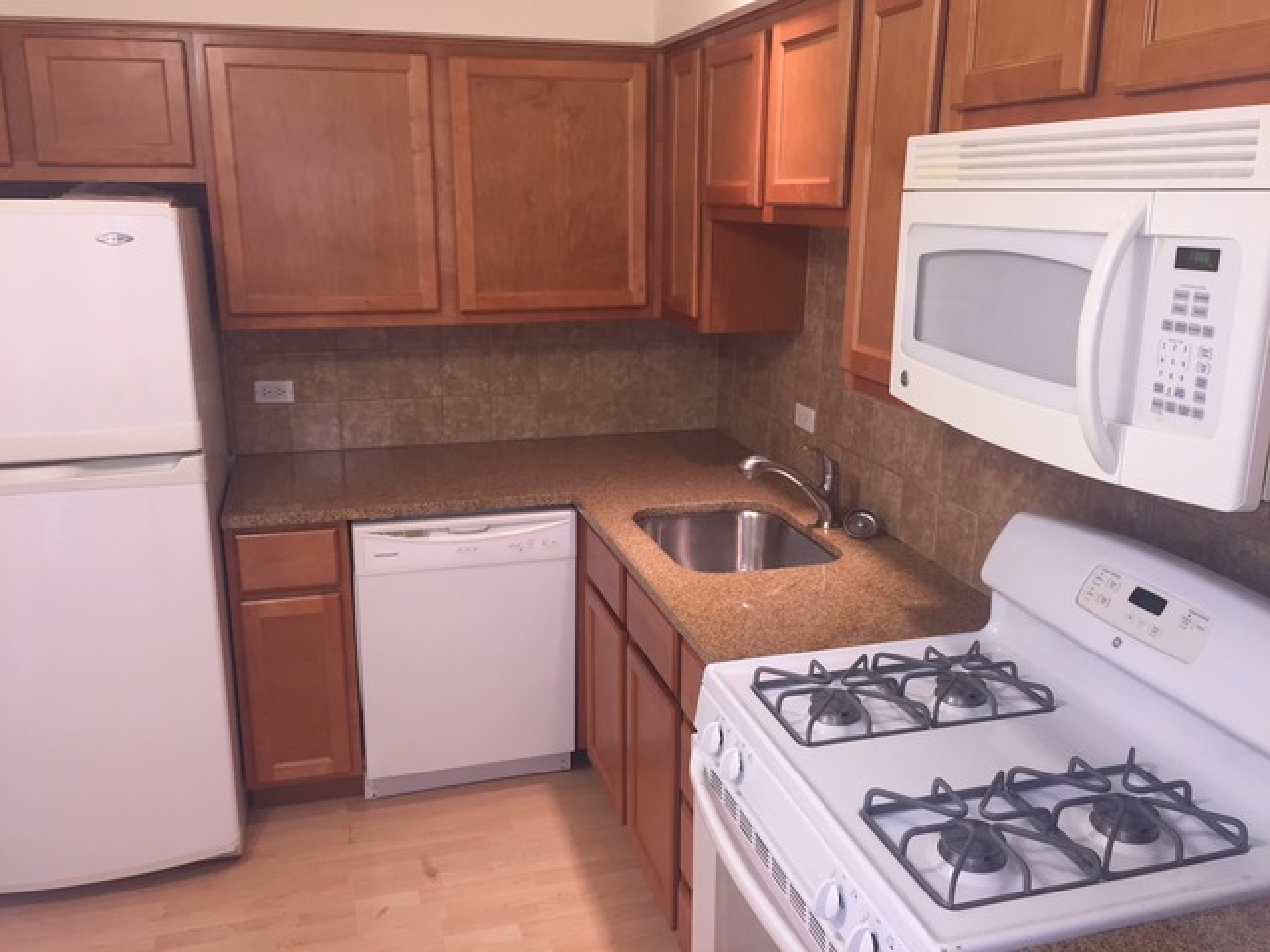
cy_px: 476
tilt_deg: -15.3
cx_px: 635
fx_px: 1064
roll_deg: -0.2
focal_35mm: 29
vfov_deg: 48.2
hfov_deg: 61.7
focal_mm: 4.15
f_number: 2.2
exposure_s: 1/30
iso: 50
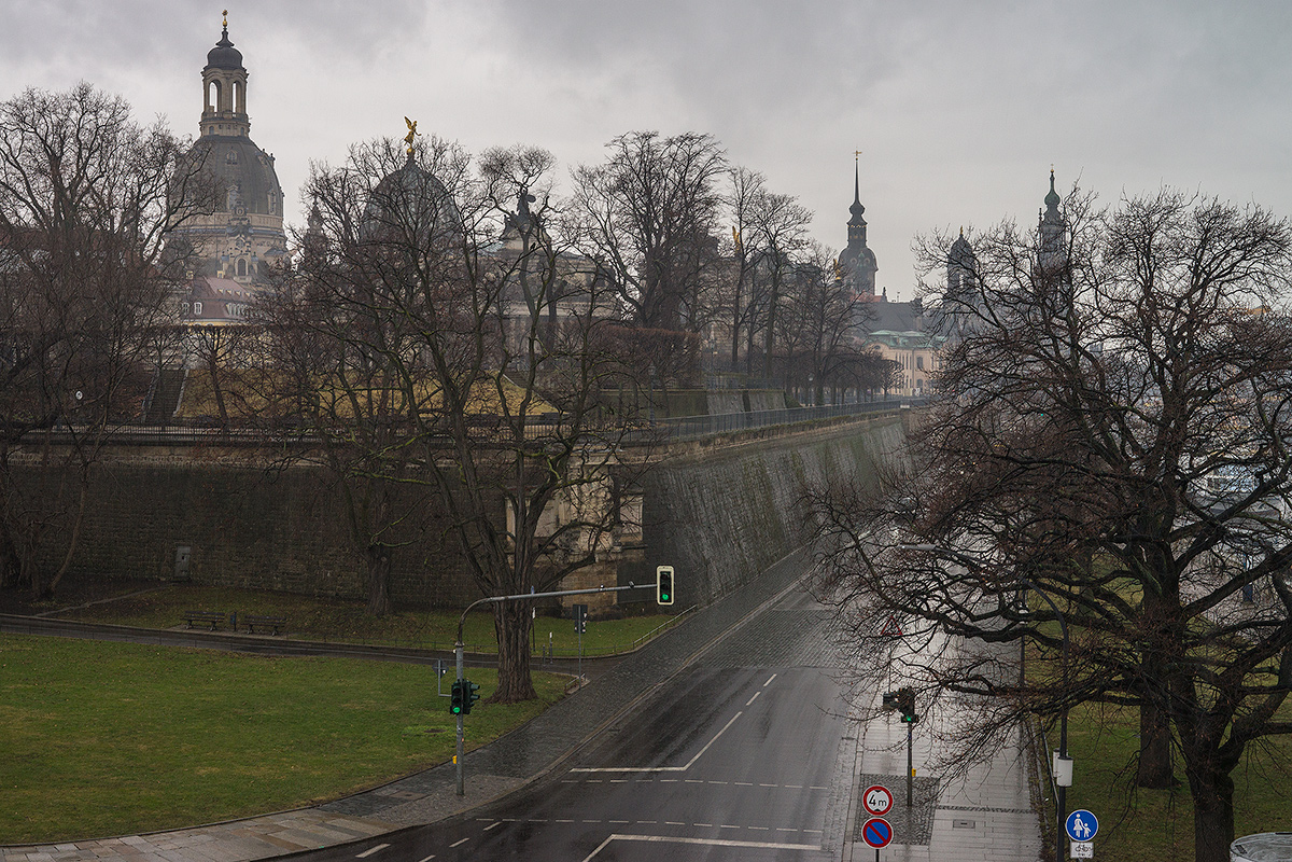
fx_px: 1794
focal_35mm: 50
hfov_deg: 39.6
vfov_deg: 27.0
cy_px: 431
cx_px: 646
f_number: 13
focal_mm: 50
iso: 320
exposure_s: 1/100
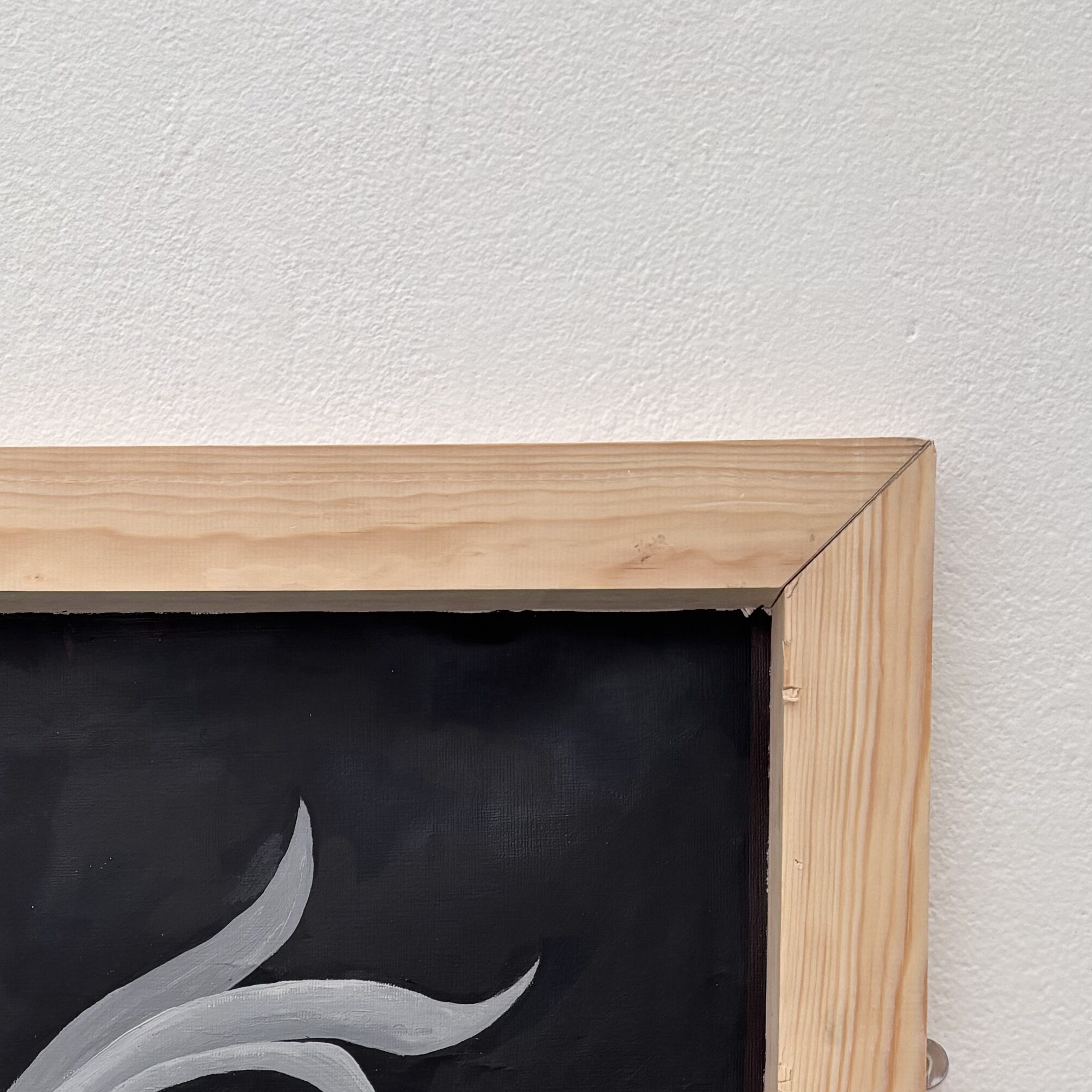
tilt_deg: -0.4
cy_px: 1418
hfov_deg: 25.9
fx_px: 2320
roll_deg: -1.3
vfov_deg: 23.4
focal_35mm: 65
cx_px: 195
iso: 50
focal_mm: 5.96
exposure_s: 1/100
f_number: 1.6
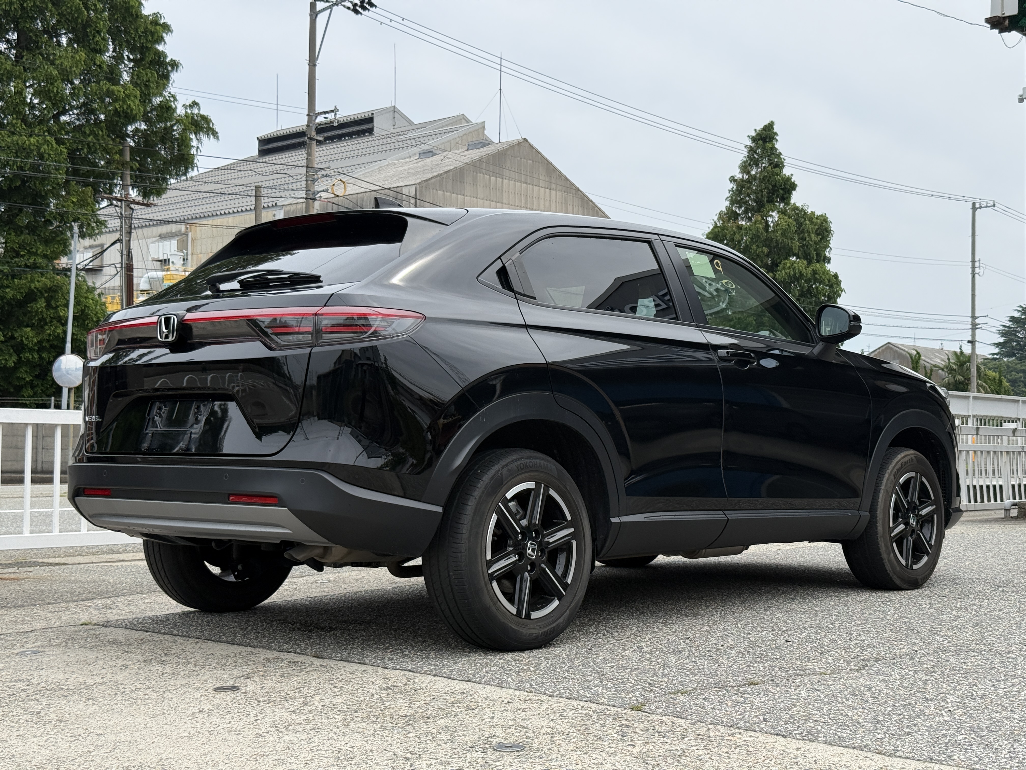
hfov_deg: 39.7
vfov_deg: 30.3
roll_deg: -0.9
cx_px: 513
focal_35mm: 48
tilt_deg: +2.9
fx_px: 1423
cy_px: 385
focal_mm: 6.76
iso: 64
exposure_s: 1/3226
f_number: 1.78
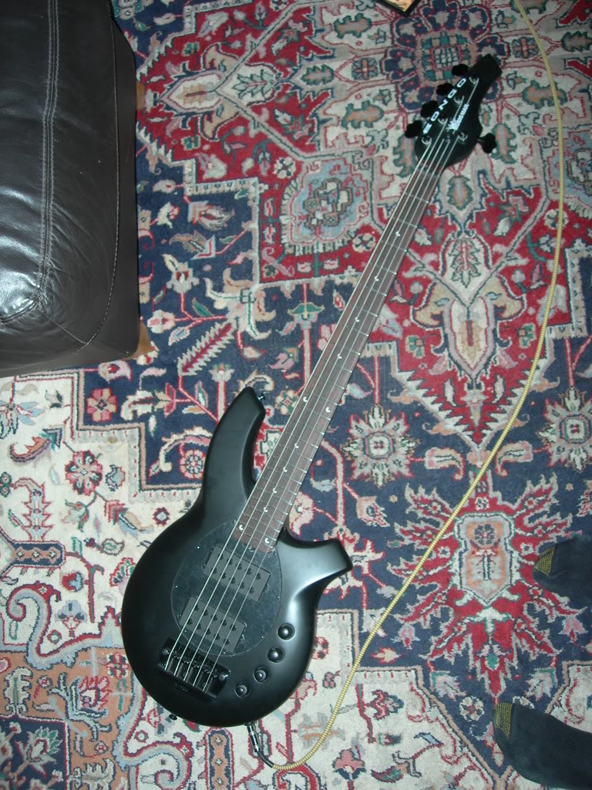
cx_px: 296
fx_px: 866
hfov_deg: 37.7
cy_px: 395
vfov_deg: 49.0
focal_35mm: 38
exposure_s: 1/60.1
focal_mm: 7.8
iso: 60
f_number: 2.8
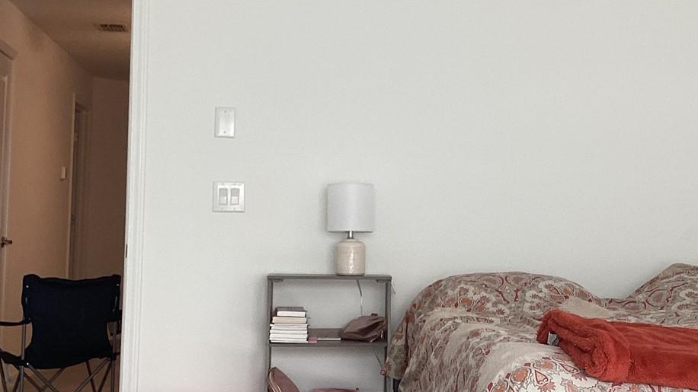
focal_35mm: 59
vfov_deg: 20.4
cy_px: 171
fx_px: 1092
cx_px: 482
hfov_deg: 35.0
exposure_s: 1/60
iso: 64
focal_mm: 3.3
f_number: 2.4
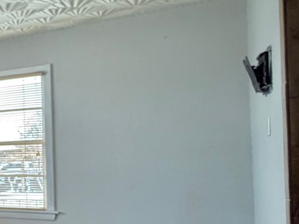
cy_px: 164
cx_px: -265
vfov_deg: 26.7
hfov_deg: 20.8
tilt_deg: +1.5
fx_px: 466
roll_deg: +1.0
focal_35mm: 54
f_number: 2.2
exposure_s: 1/60
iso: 250
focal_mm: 2.22
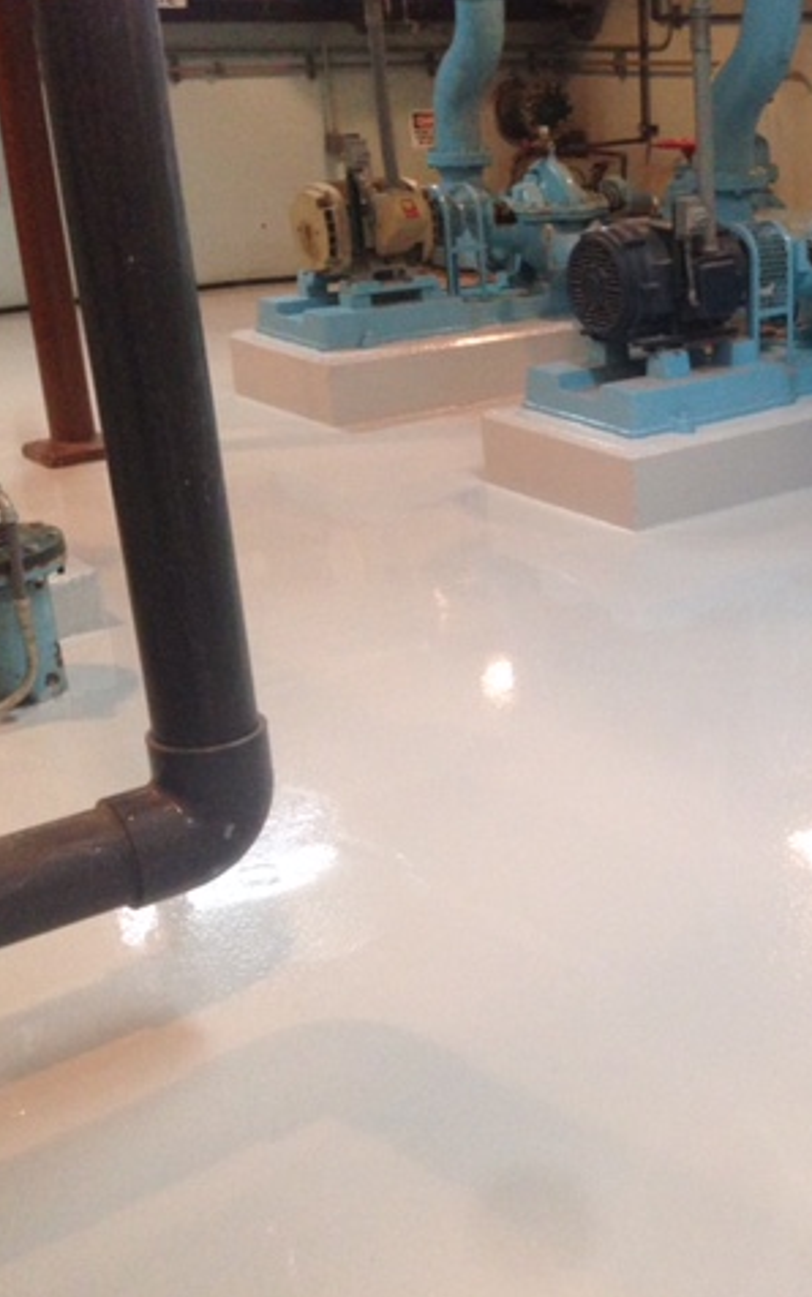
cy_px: 646
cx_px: 733
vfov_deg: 42.6
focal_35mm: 47
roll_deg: +0.6
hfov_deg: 26.5
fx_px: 1662
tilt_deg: -22.2
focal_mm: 4.12
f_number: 2.4
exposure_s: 1/20
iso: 250
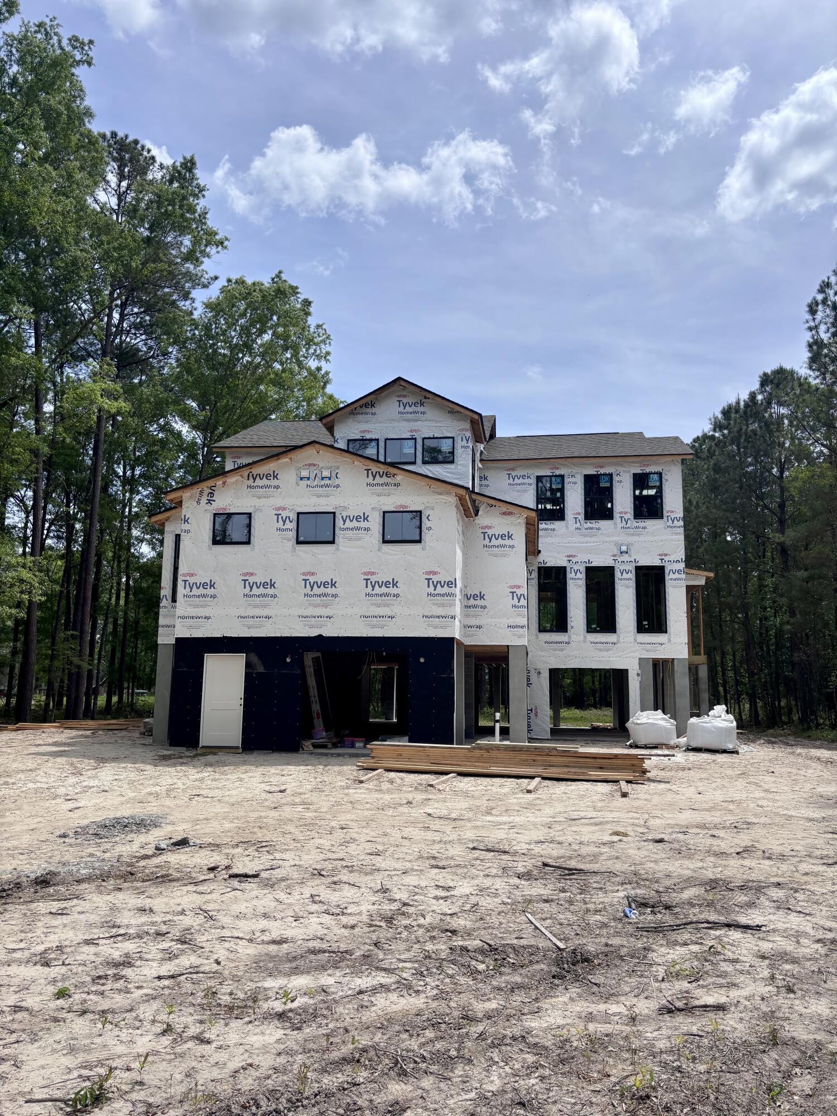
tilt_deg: +8.6
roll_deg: -1.9
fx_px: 838
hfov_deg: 53.1
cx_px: 418
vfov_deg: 67.3
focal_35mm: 26
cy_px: 558
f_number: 1.6
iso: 50
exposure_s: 1/5348
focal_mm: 5.96
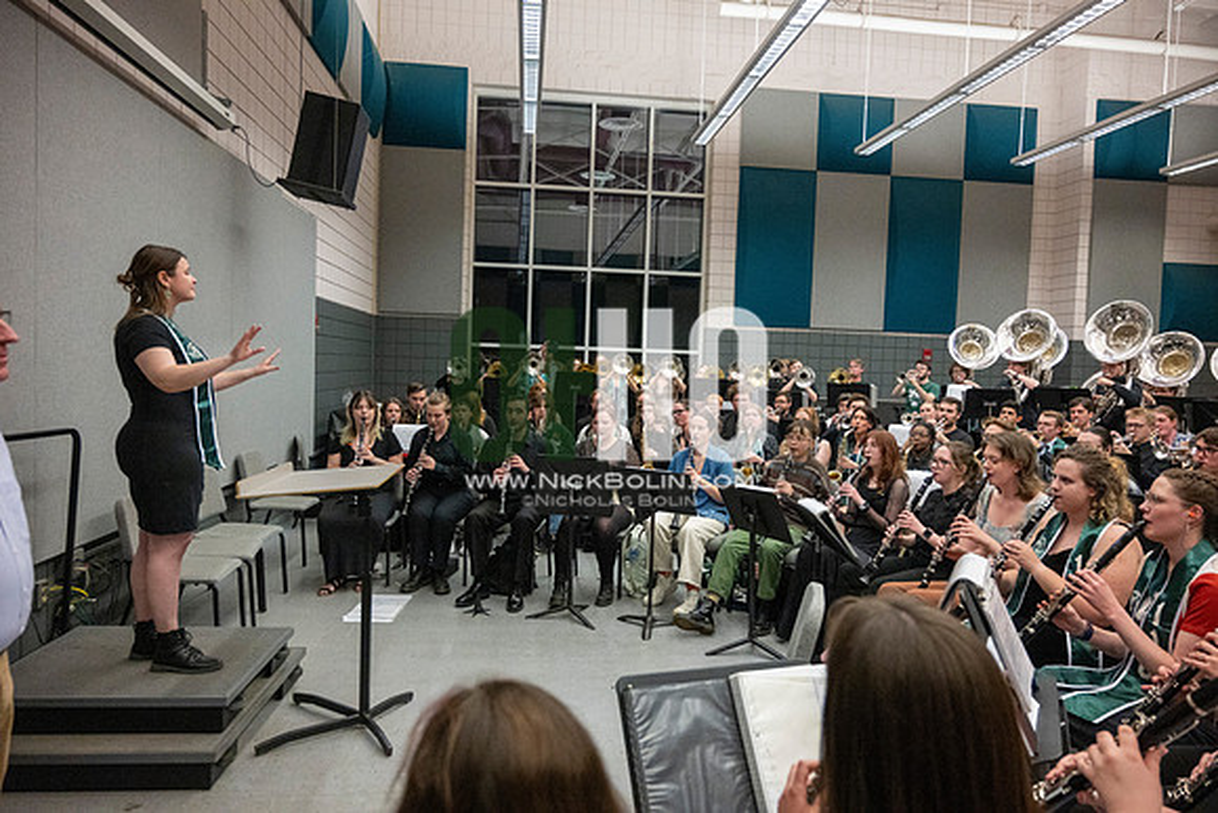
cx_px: 609
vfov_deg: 53.2
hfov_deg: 73.7
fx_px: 812
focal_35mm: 24
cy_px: 406
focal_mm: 24
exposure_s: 1/500
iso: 10000
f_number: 4
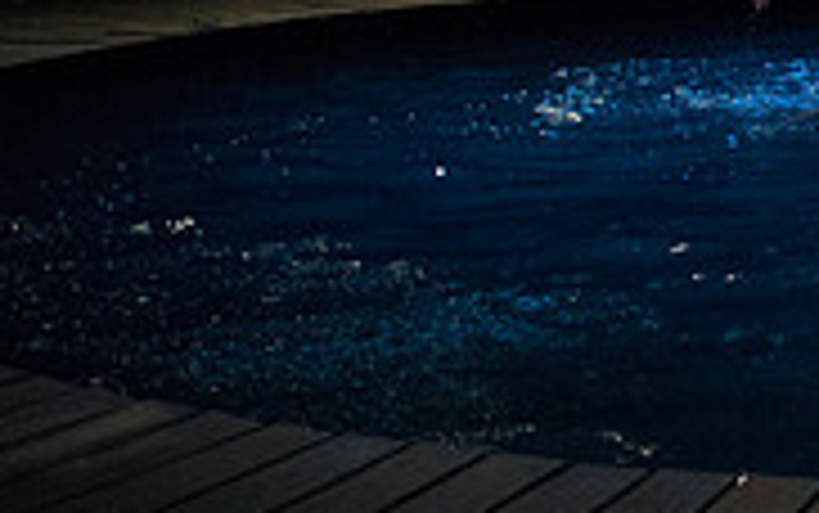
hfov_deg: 21.5
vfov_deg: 16.2
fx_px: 1742
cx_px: 1274
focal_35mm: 78
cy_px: -68
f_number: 2.8
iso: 12800
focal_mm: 24
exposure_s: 1/320
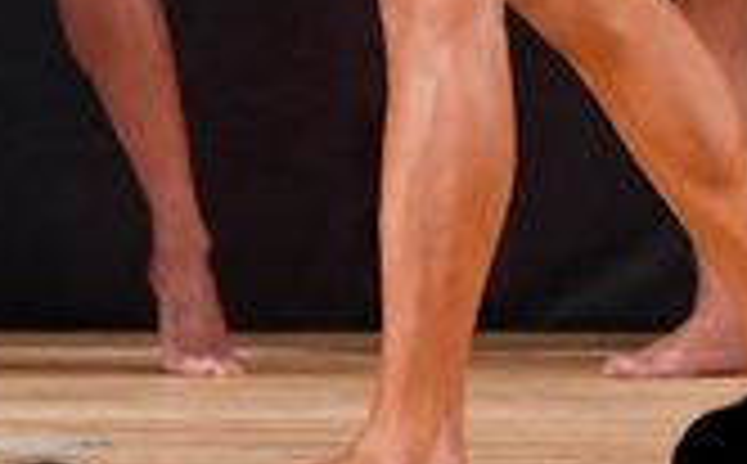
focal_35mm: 1035
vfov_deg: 1.3
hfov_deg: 2.0
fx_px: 21028
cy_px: -302
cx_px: 56
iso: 3200
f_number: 5.6
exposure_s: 1/400
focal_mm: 145
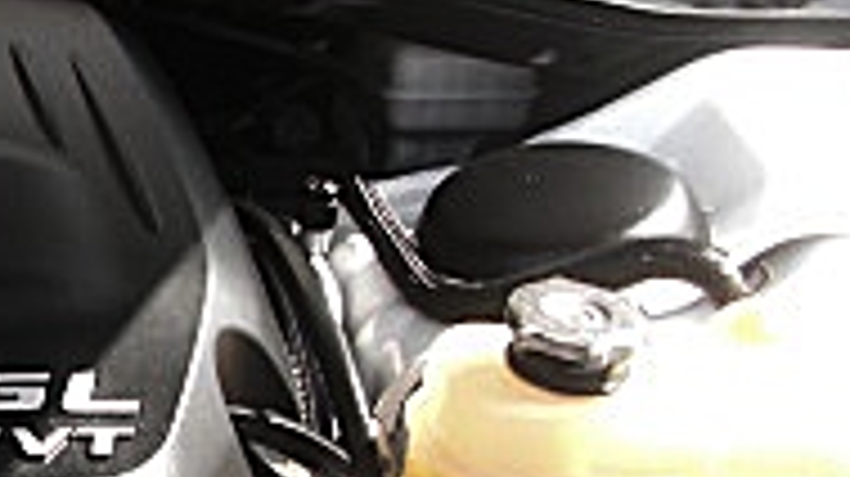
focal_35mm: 133
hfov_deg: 14.8
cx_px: -495
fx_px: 2996
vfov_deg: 9.1
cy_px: 459
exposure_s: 1/200
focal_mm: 6.3
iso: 50
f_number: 2.8
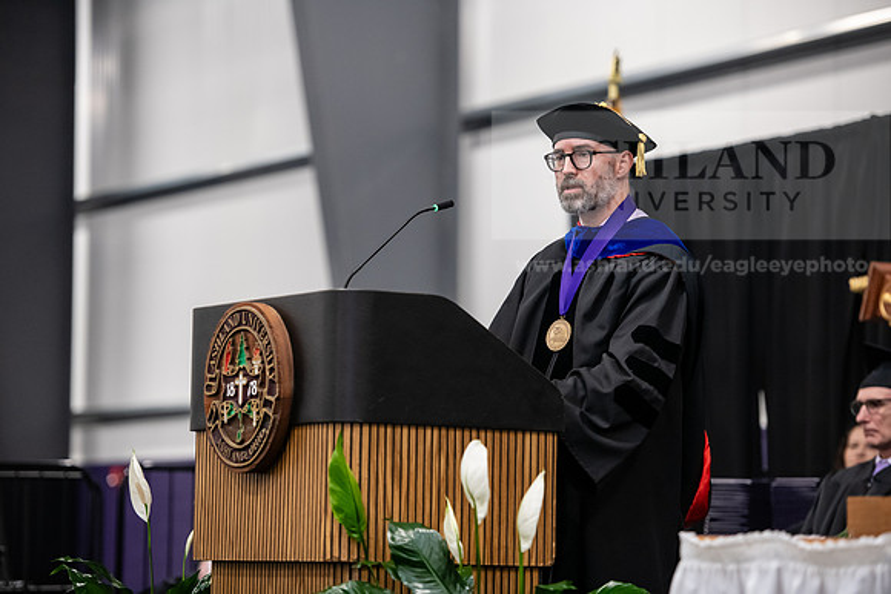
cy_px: 297
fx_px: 3342
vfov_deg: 10.2
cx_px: 446
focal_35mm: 135
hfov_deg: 15.2
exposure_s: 1/200
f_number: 3.2
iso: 2500
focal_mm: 135
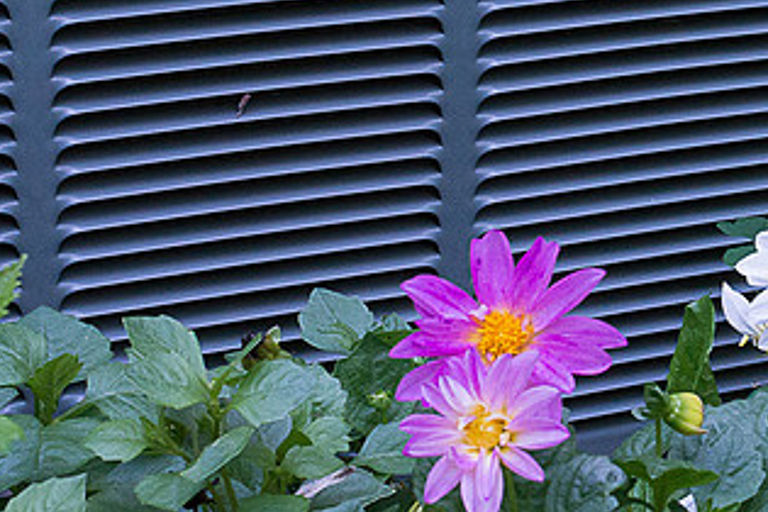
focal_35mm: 127
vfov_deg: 10.8
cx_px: 846
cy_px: 173
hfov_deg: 15.7
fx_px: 2709
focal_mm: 50
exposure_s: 1/50
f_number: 16
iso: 5000
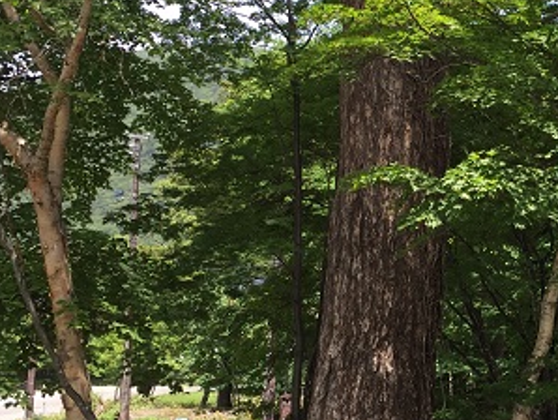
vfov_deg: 21.0
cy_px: 174
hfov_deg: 27.0
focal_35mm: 70
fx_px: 1129
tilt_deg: +12.7
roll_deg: -1.1
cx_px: 477
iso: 32
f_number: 2.2
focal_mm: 4.15
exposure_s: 1/507
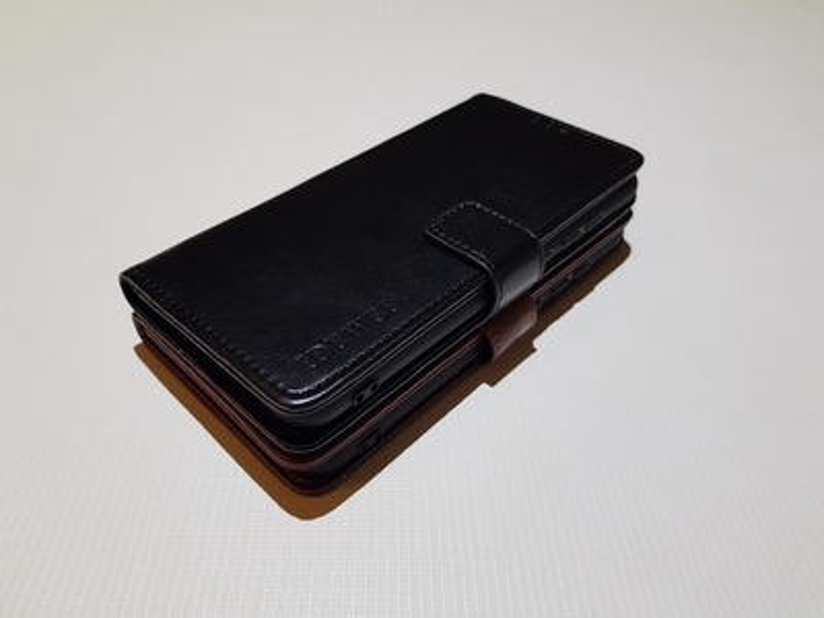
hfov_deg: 67.3
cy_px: 309
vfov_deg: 53.1
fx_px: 619
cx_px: 412
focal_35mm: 26
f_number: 1.7
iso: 200
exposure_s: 1/50
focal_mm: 4.2
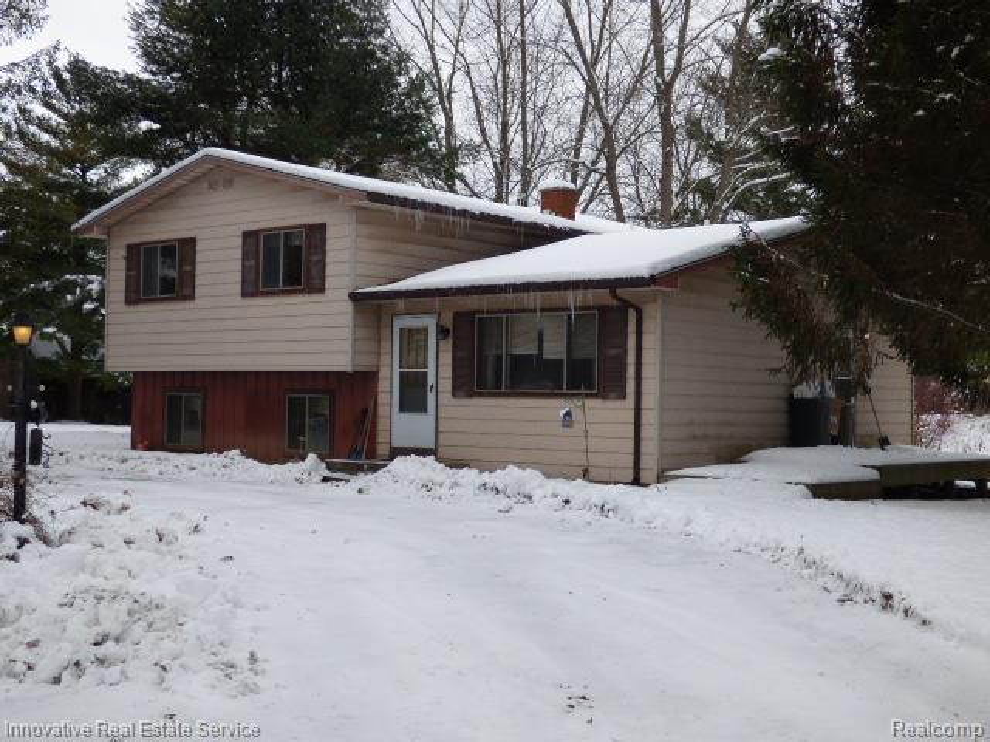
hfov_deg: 39.7
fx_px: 1373
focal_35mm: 48
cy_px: 371
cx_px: 495
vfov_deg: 30.3
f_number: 3.8
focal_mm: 8.24
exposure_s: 1/500
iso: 100
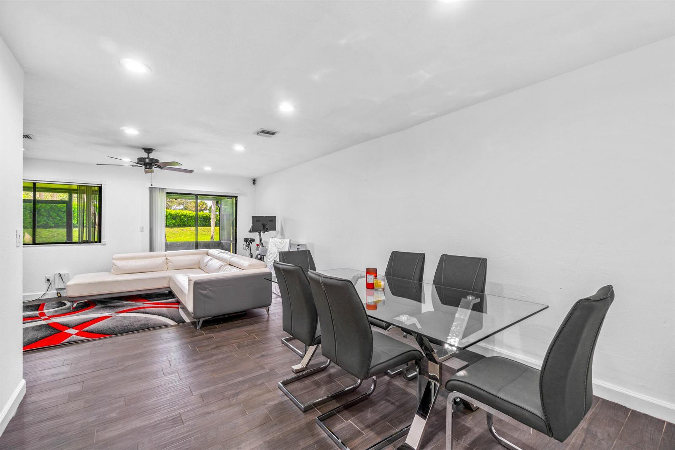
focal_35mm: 15
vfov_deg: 77.3
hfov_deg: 100.4
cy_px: 225
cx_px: 338
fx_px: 281
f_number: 8
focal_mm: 10
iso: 160
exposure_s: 1/1.25
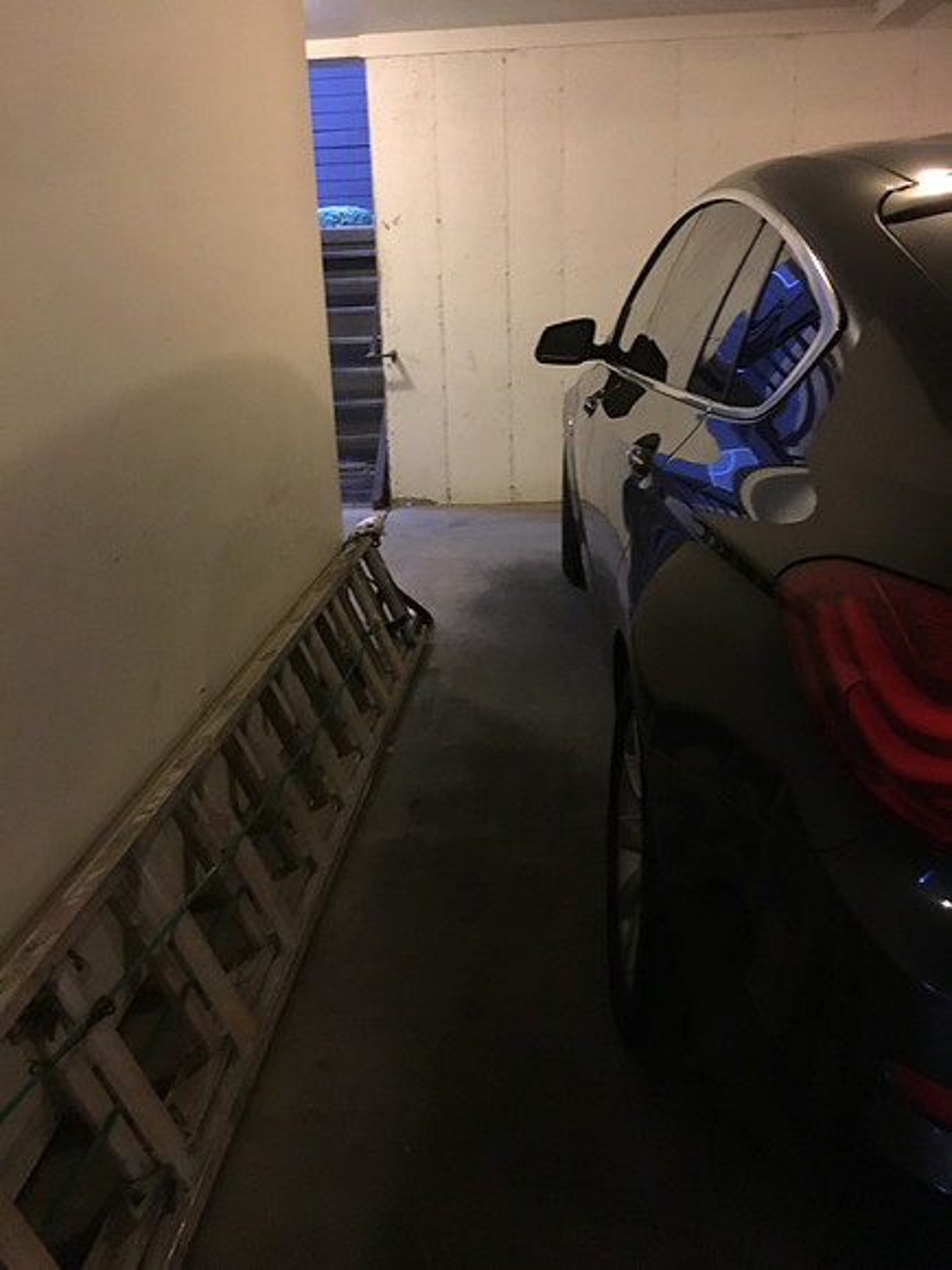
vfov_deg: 61.7
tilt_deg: -20.7
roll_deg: +2.9
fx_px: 1063
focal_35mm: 29
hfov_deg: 48.2
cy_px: 635
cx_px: 476
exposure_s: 1/15
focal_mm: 4.15
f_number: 2.2
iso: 400
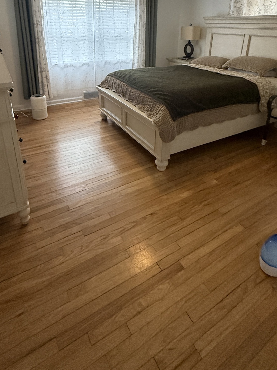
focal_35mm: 22
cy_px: 107
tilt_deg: -17.3
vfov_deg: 72.6
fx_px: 235
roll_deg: +0.5
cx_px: 131
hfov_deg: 61.1
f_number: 2.2
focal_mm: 2.22
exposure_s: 1/120
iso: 500
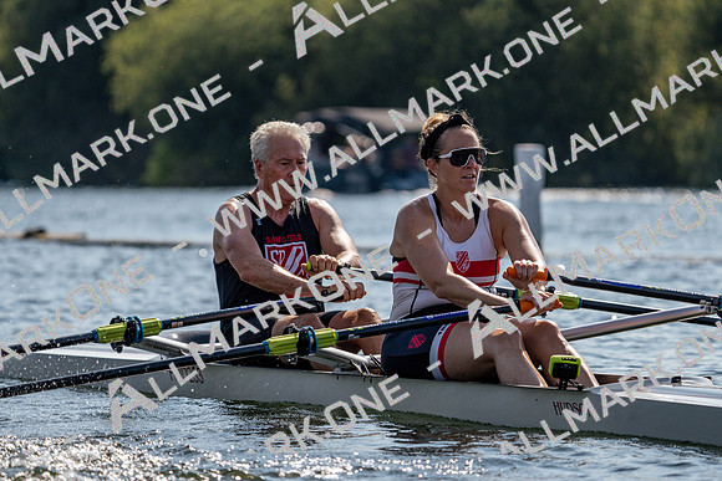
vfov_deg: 4.9
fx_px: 5657
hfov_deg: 7.3
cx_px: 361
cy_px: 240
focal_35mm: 282
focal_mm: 282
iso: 160
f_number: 5.6
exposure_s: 1/1600
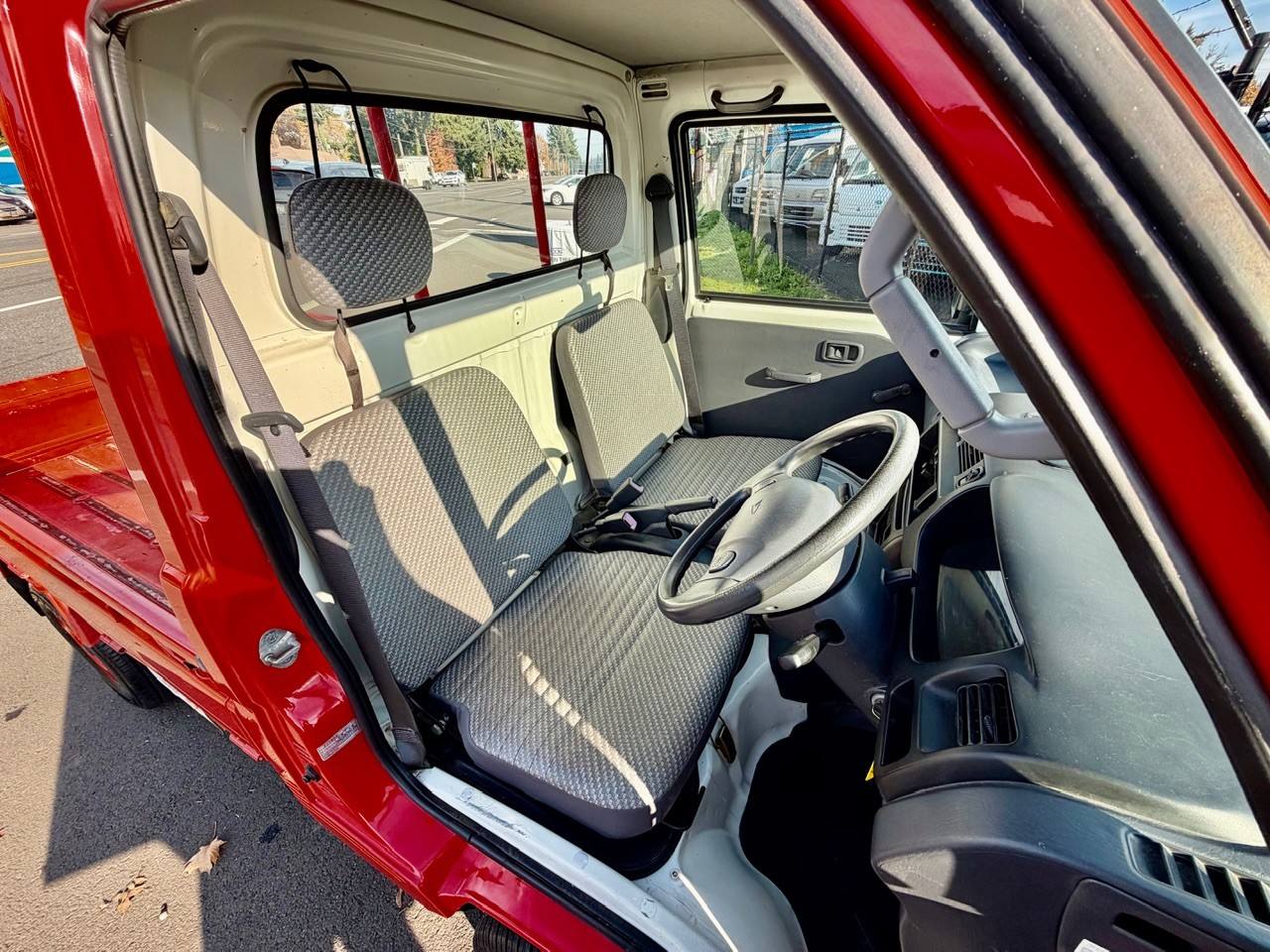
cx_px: 635
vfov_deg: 85.7
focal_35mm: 14
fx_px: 514
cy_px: 476
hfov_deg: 102.1
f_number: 2.2
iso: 50
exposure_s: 1/502
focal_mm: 2.22
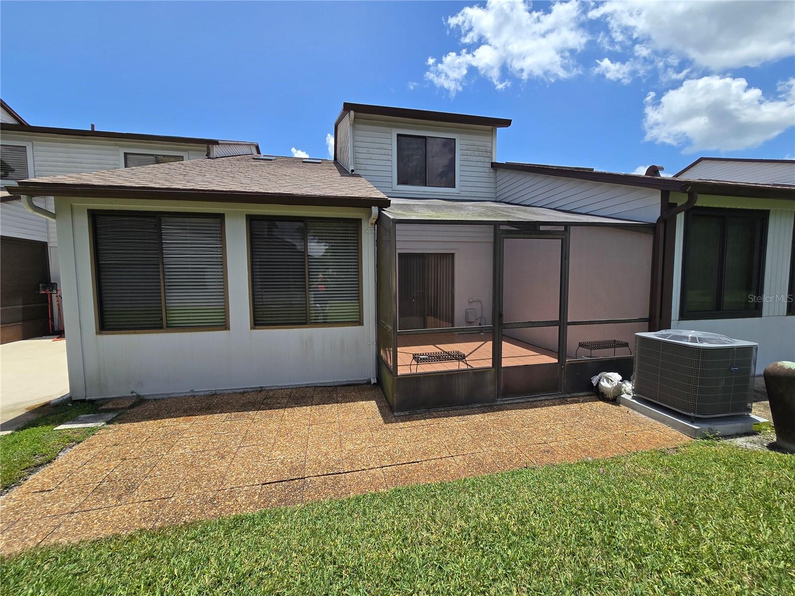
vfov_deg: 89.9
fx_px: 299
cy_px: 298
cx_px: 398
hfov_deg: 106.2
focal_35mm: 13
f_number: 2.2
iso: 50
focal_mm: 2.2
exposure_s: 1/2082
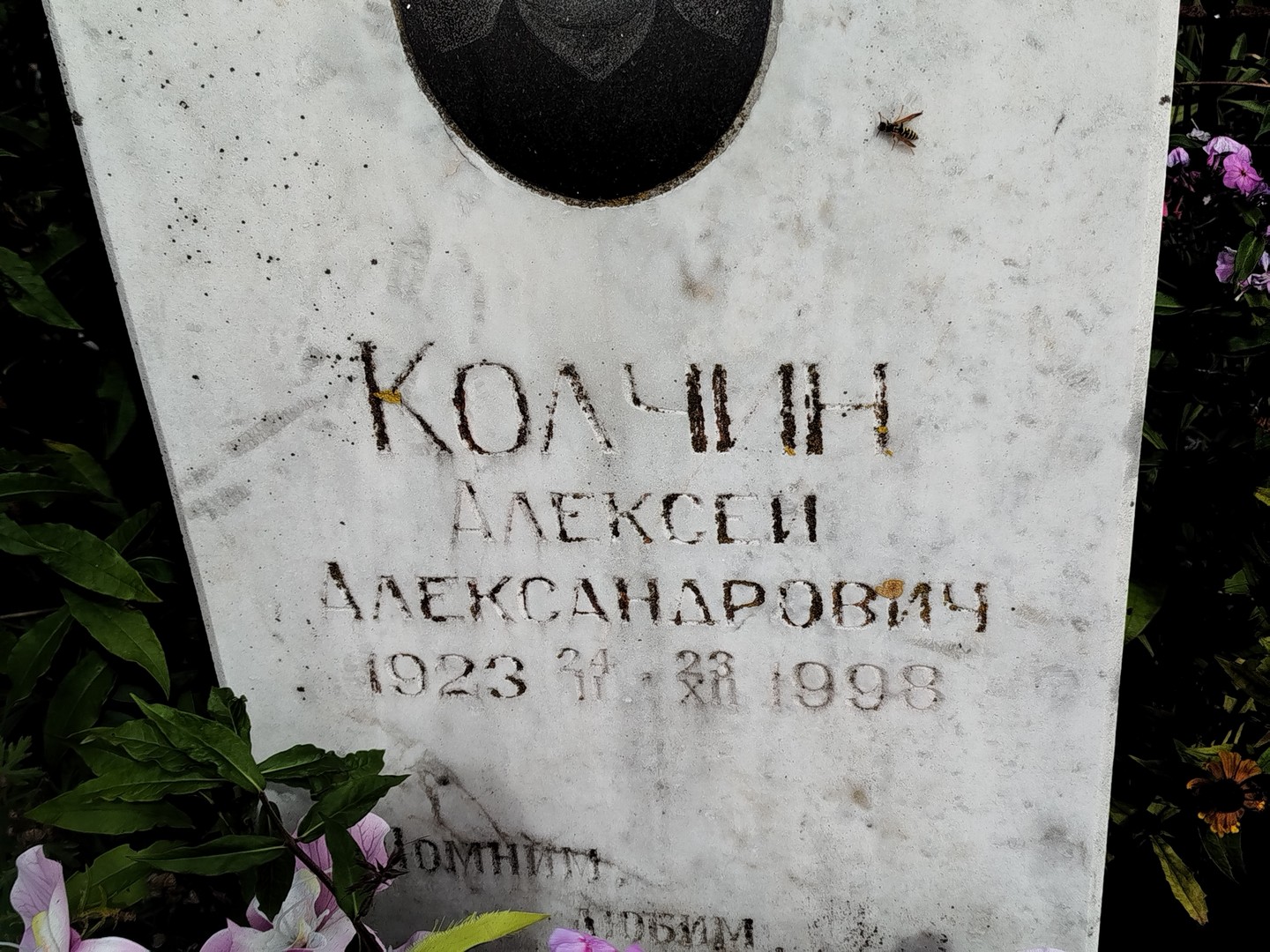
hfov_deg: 39.7
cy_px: 476
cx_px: 635
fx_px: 1761
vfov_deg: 30.3
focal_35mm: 48
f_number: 1.7
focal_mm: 5.31
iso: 50
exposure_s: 1/1032
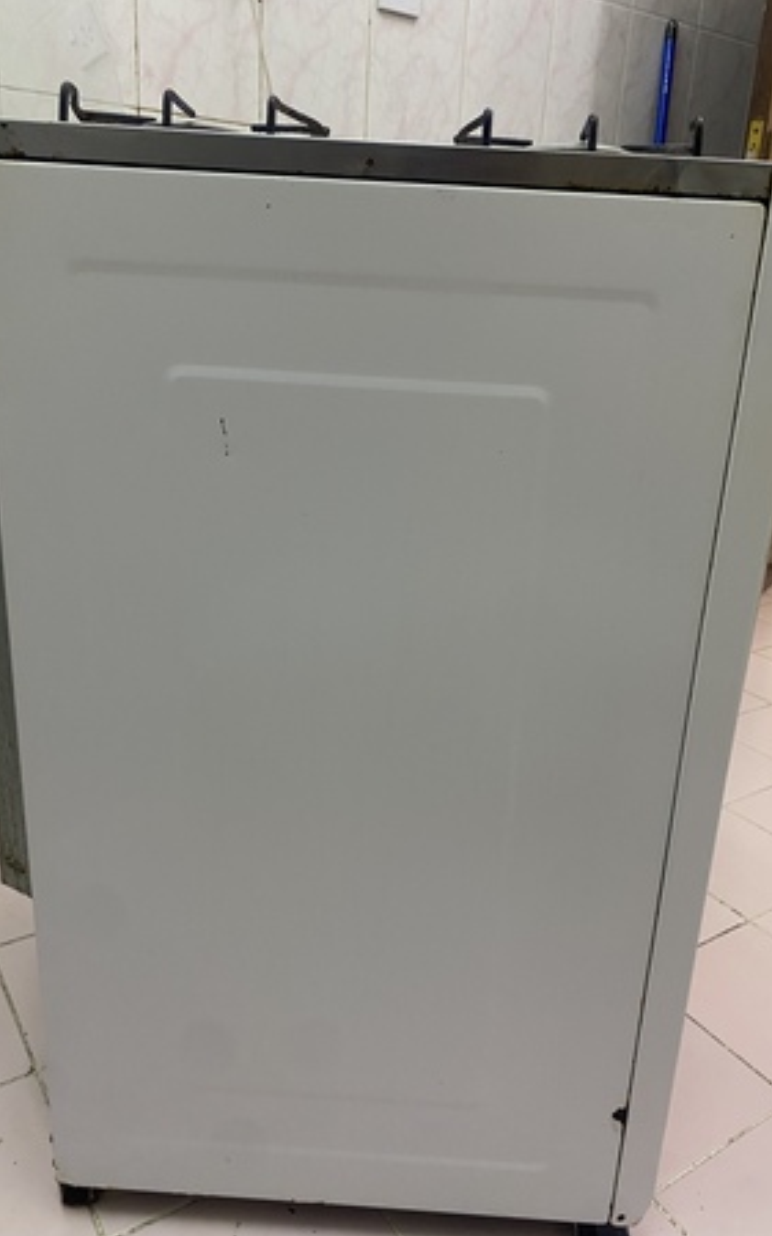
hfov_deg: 44.5
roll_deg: -3.2
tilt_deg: -17.8
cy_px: 614
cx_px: 413
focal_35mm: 28
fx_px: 943
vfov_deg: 66.5
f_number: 1.8
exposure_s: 1/50
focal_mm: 4.25
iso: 125
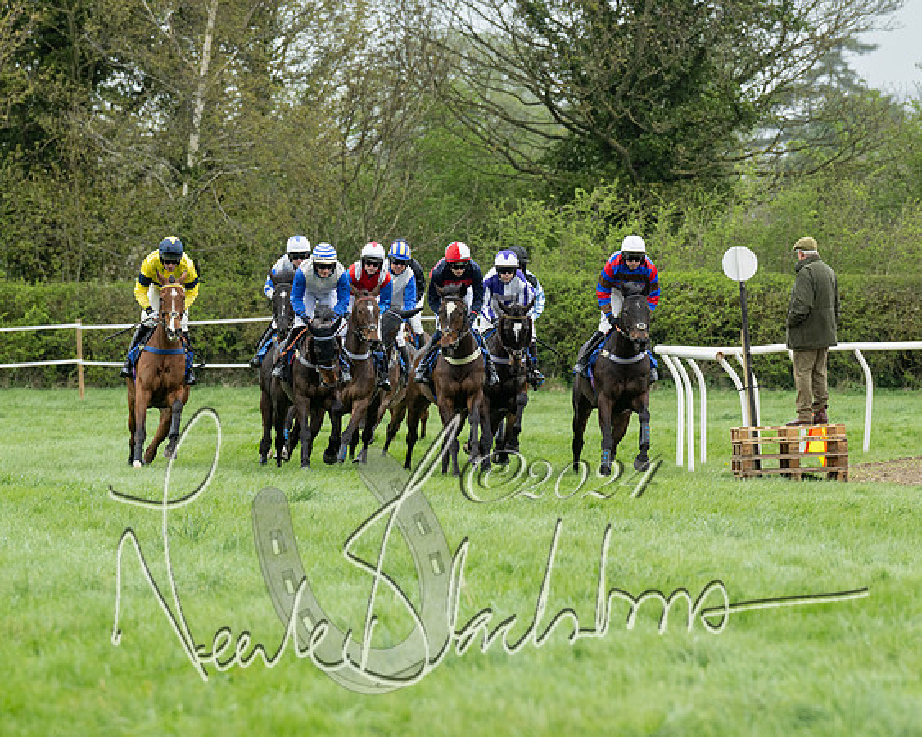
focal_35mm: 329
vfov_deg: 4.7
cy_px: 416
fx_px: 8984
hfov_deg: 5.9
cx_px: 508
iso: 400
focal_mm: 200
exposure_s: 1/800
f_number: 5
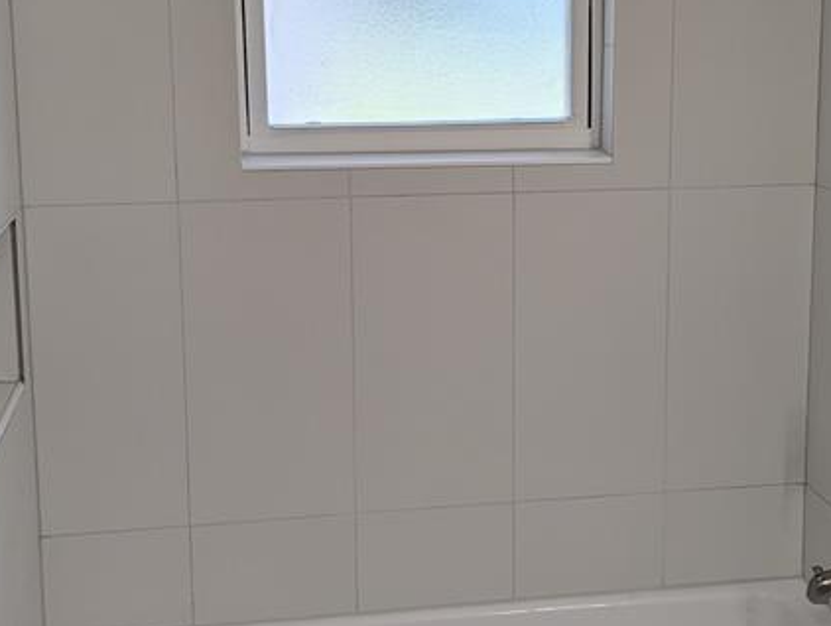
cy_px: 242
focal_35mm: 58
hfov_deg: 33.1
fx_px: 1395
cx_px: 506
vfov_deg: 25.2
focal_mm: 6.81
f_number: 1.85
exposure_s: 1/120
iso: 38
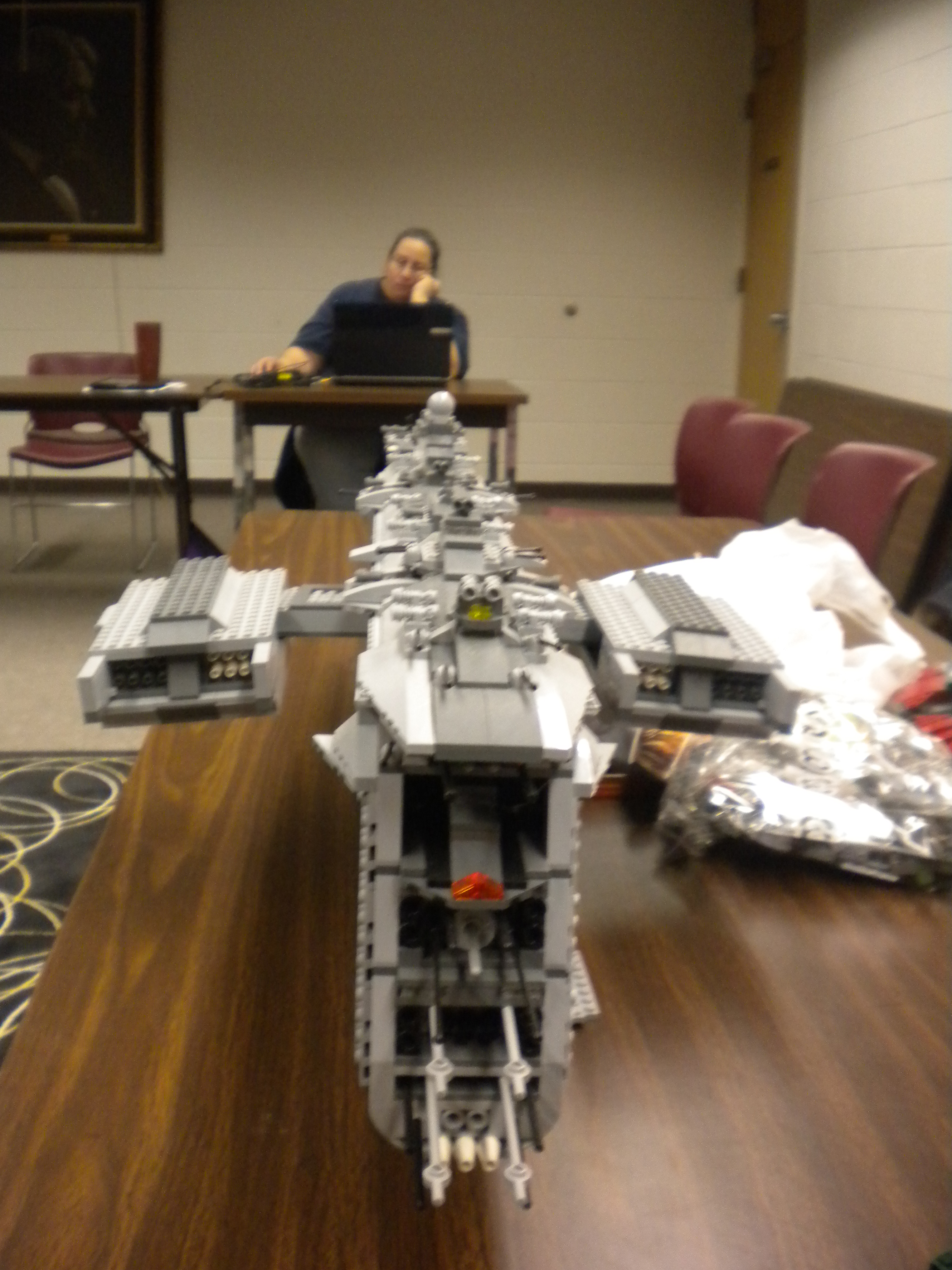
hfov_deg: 39.7
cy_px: 622
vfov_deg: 51.4
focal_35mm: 36
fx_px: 1320
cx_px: 464
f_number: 3.1
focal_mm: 6.3
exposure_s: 1/41
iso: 400
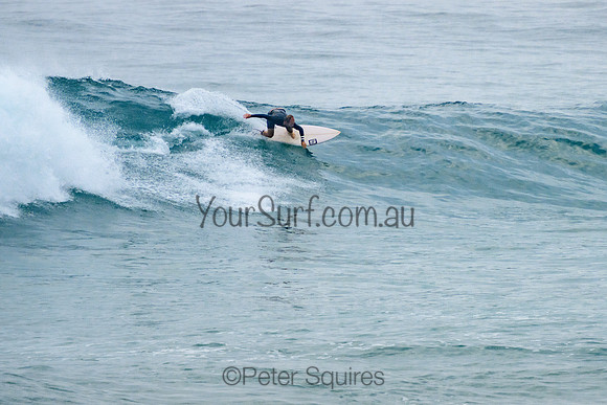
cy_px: 152
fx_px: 9266
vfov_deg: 2.5
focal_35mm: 549
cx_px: 417
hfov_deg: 3.8
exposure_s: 1/1250
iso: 500
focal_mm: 400
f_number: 5.6
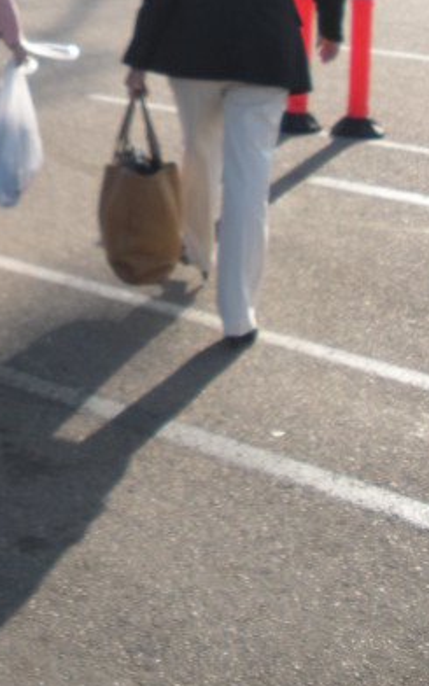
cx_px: -112
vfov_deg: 24.0
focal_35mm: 83
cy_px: 29
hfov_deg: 15.1
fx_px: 1553
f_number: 3.5
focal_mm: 6.3
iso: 64
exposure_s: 1/313
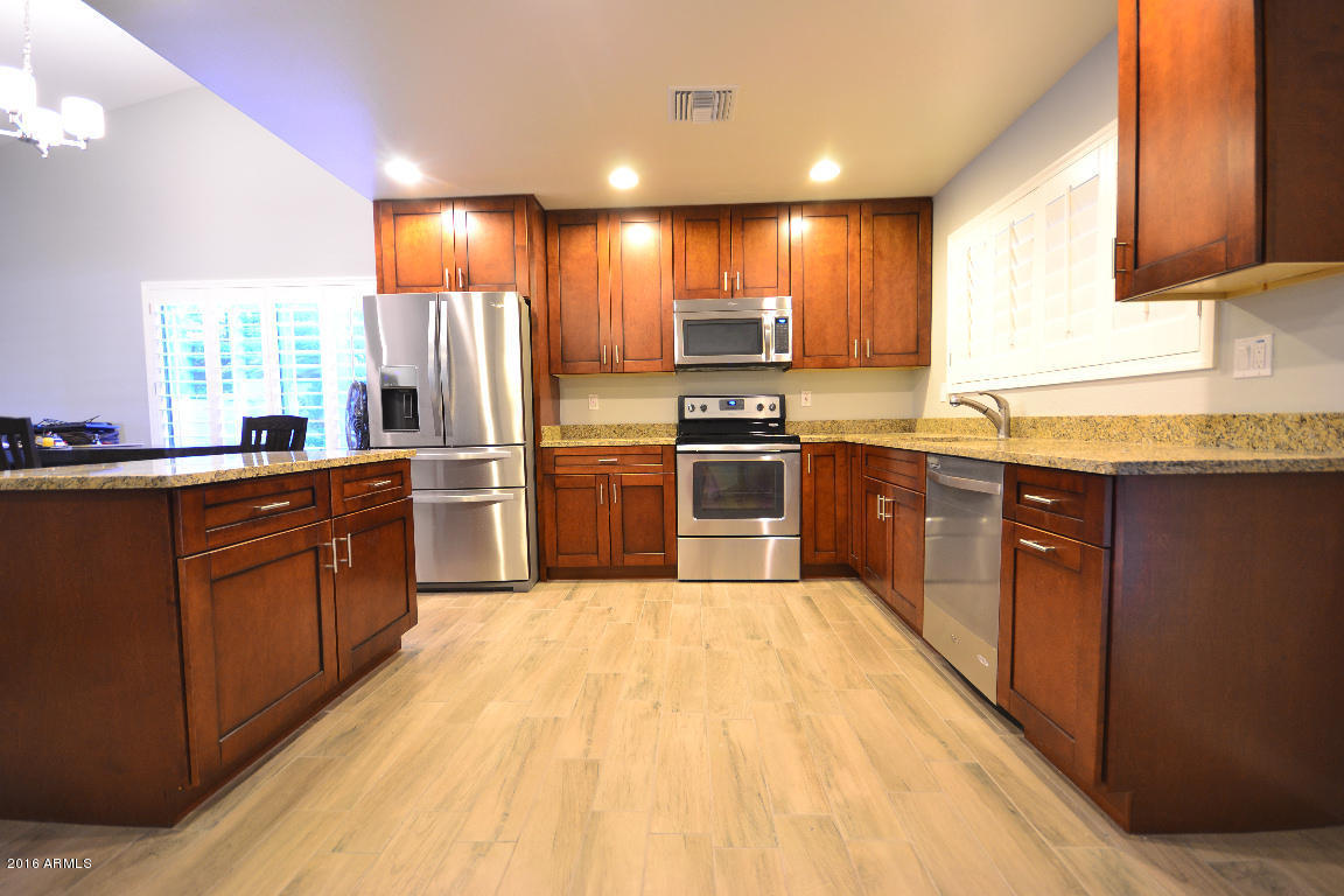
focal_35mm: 15
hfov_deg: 100.4
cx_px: 672
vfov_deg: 77.3
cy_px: 448
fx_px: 560
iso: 100
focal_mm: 10
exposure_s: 1/1.3
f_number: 4
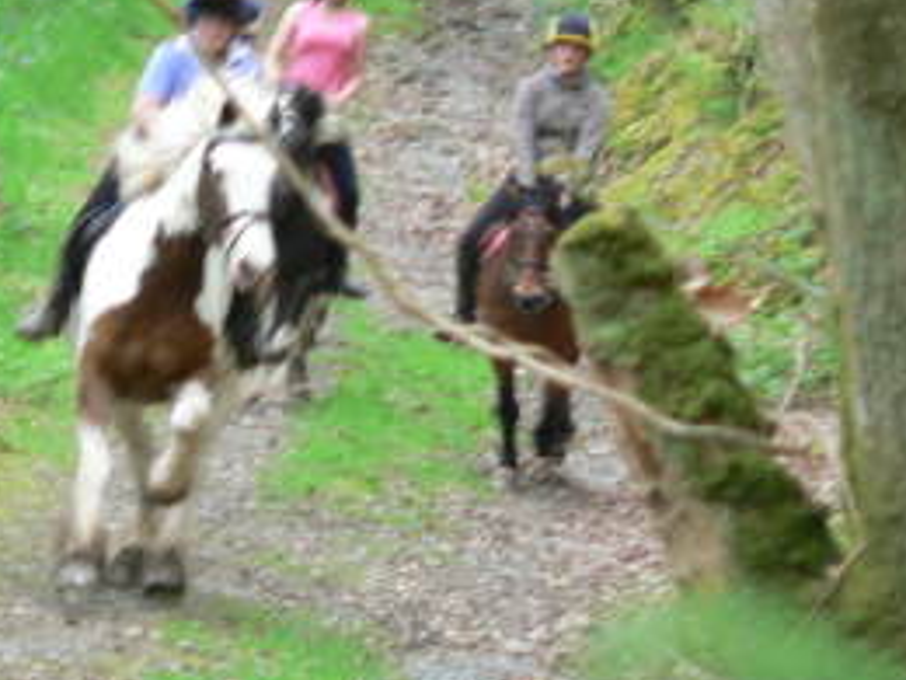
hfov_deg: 3.2
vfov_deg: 2.4
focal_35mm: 629
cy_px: 286
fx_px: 16463
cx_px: 254
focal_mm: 53.3
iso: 80
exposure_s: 1/40
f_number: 3.3
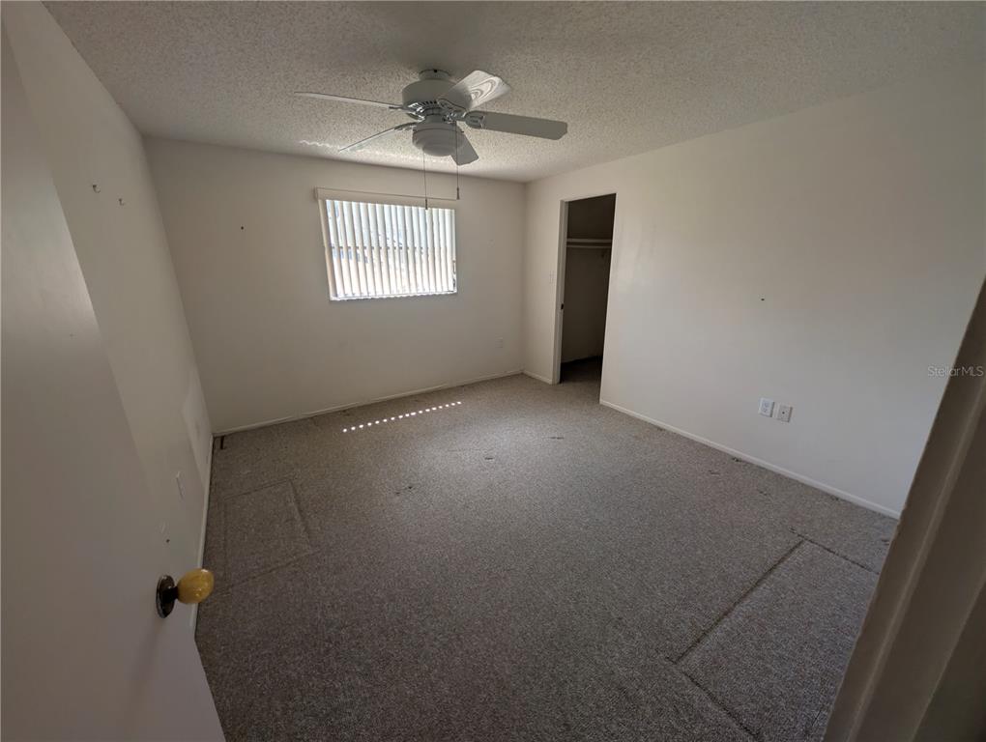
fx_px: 342
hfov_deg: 110.5
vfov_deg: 94.6
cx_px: 493
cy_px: 371
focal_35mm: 12
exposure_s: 1/81.2
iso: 49
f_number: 1.7
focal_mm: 2.02
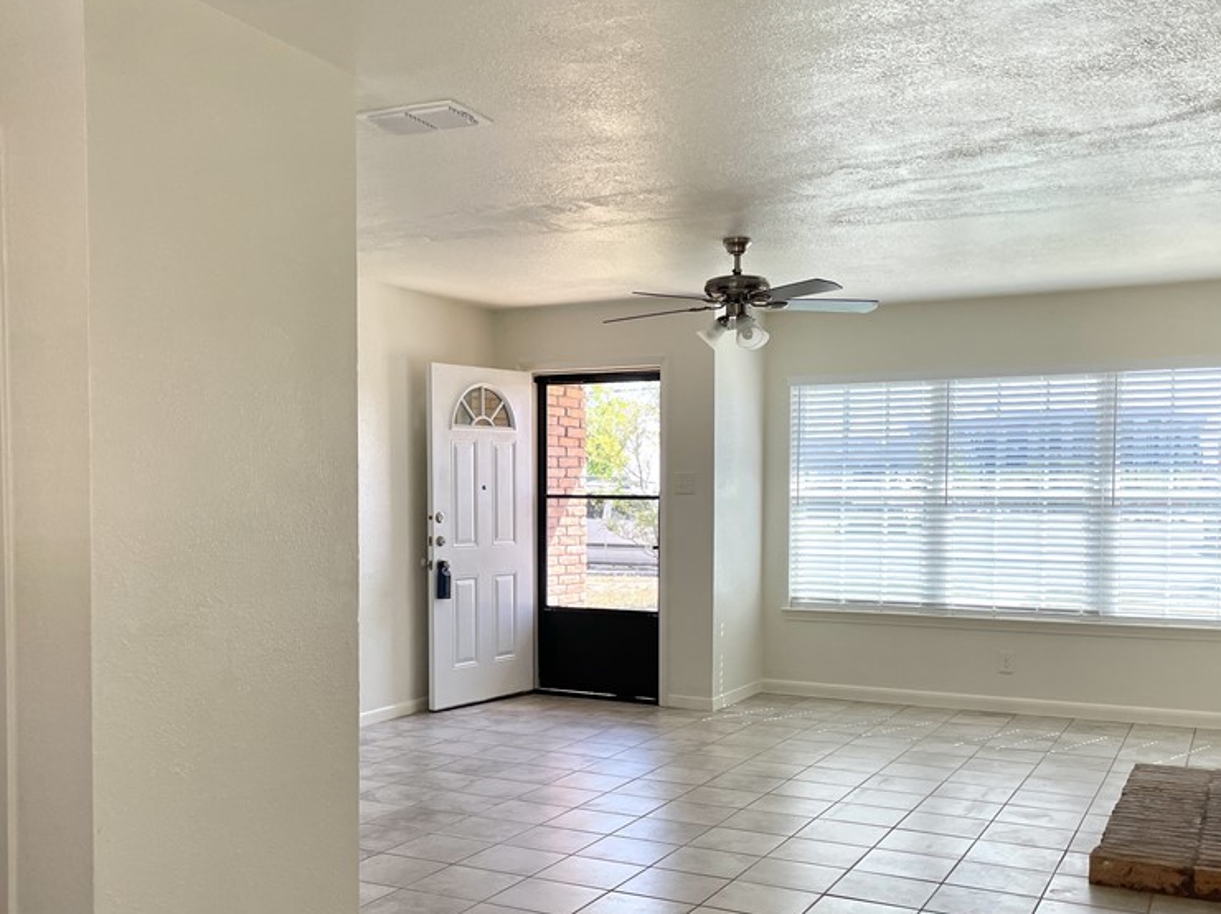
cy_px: 562
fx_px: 1269
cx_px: 554
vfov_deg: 39.4
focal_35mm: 36
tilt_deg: -2.5
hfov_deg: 51.3
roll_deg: +0.1
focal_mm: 4.2
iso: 50
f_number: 1.6
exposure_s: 1/373
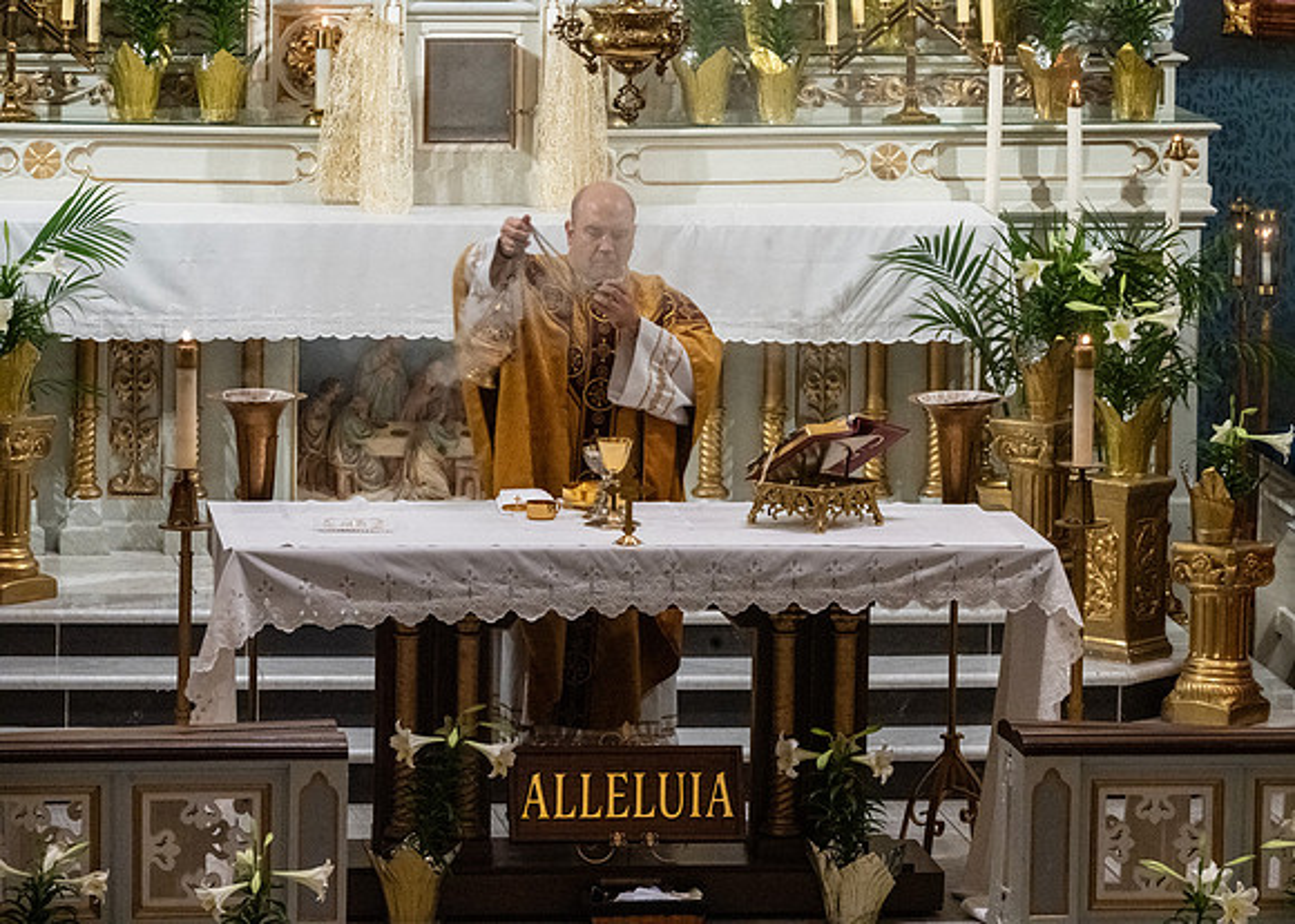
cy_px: 419
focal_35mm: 229
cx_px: 758
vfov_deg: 6.3
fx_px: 8417
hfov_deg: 8.8
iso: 5000
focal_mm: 200
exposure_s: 1/60
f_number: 14
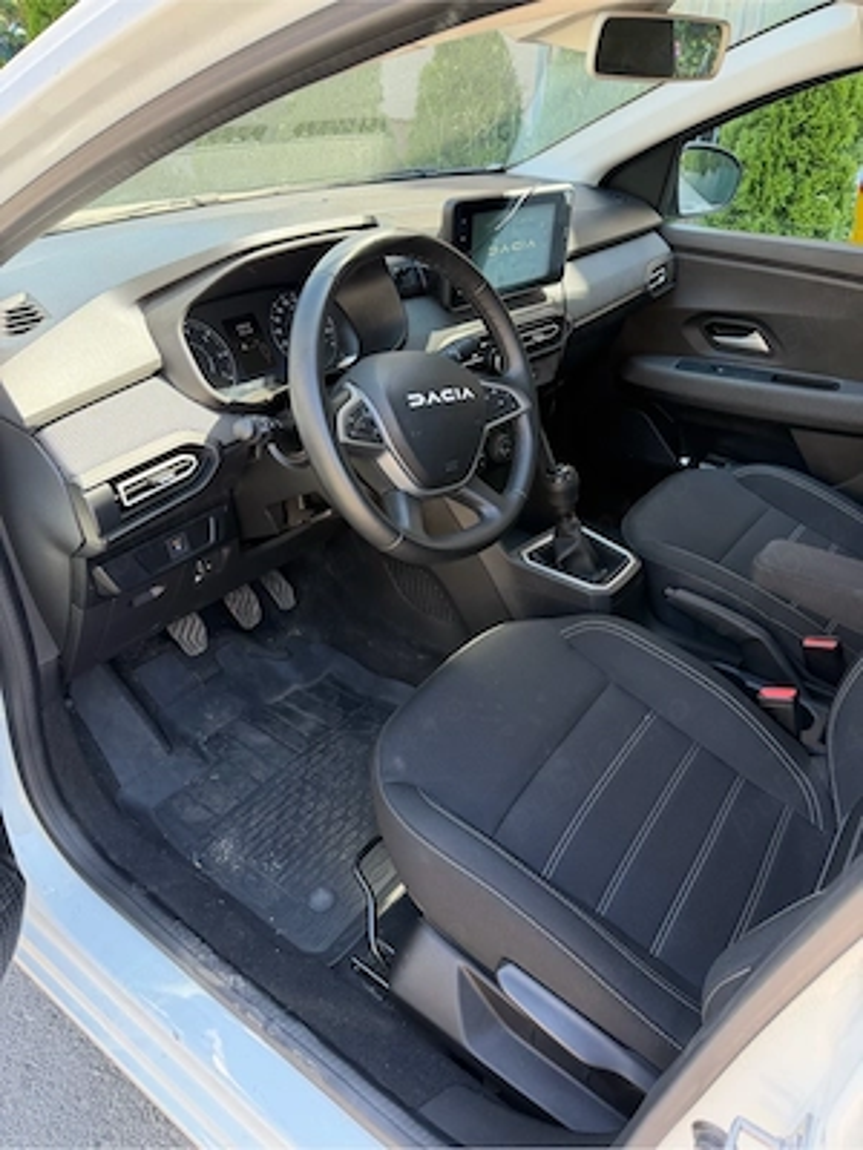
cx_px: 432
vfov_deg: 71.6
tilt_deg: -34.7
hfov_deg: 56.8
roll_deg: -3.2
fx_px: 798
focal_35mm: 24
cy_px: 575
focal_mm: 6.76
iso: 160
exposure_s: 1/218
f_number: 1.78
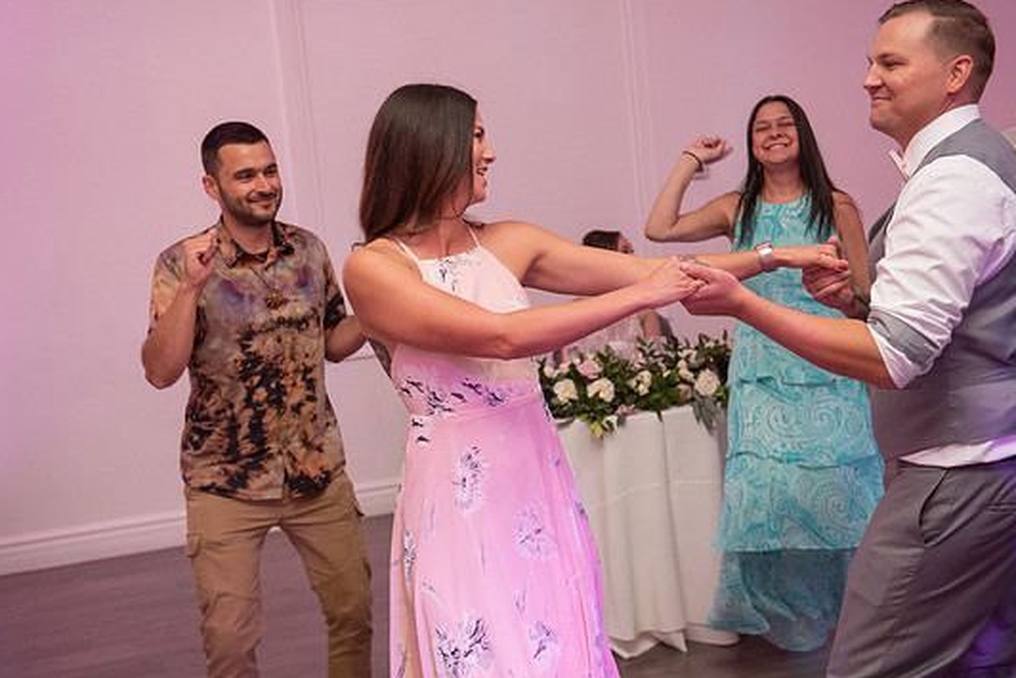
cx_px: 498
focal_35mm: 45
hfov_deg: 43.6
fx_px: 1270
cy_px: 316
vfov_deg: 29.9
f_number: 3.2
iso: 2500
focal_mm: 38
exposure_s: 1/160
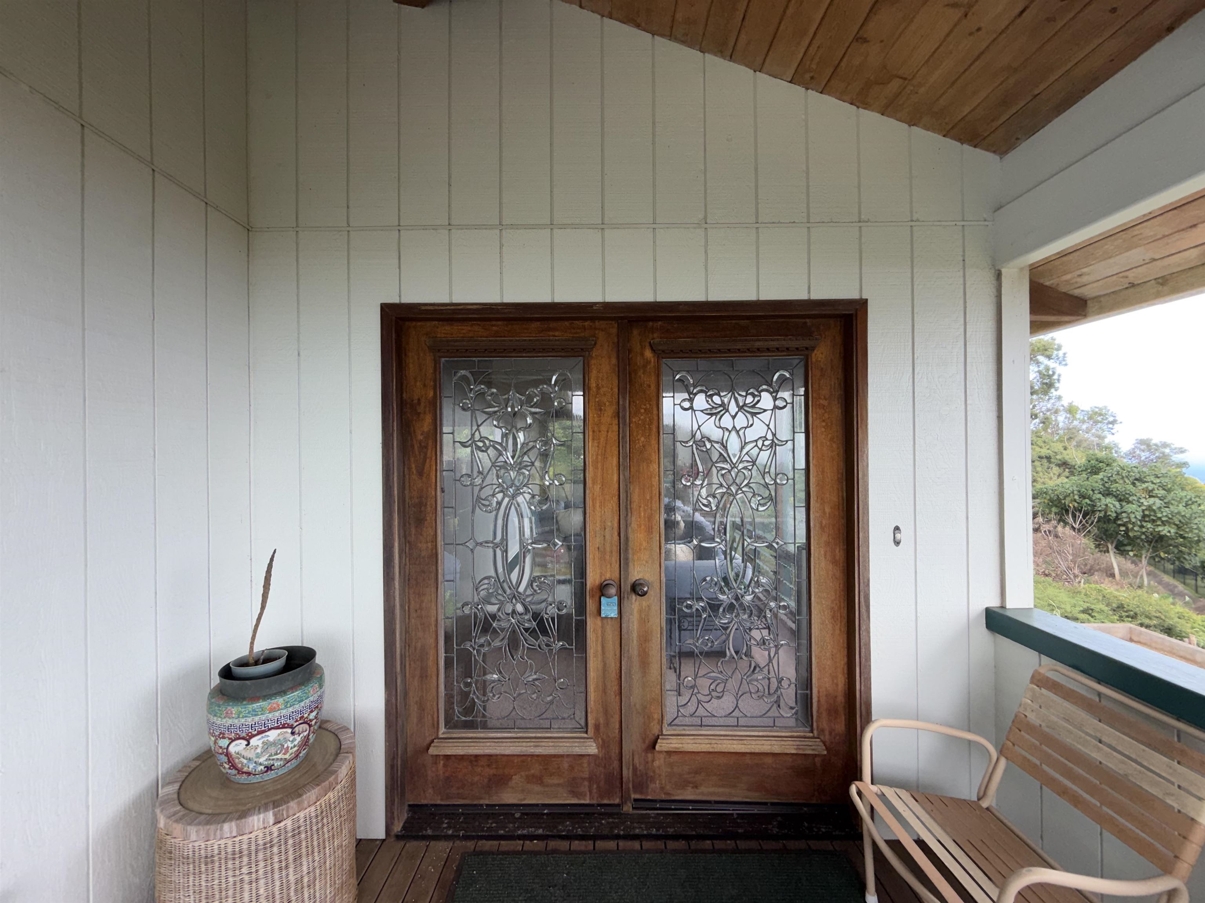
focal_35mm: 14
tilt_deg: -0.3
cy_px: 452
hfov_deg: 102.1
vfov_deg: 85.7
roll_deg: -0.1
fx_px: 487
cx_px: 602
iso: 40
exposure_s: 1/121
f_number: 2.2
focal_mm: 2.22
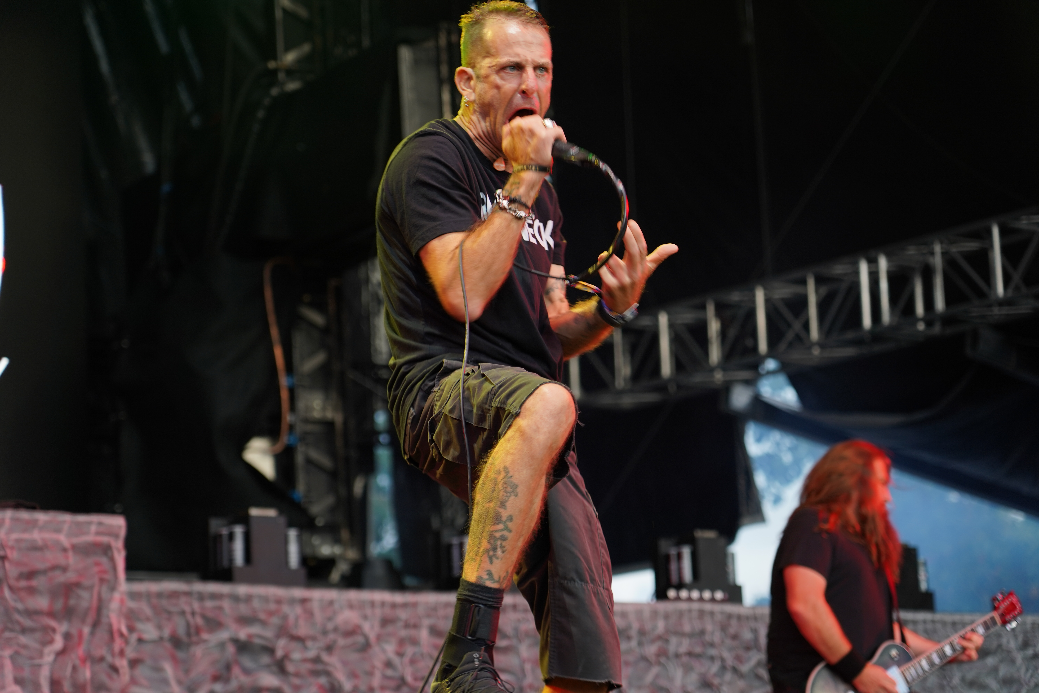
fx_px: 3001
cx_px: 520
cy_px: 346
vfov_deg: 13.2
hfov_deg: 19.6
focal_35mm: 104
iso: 250
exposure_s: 1/125
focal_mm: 104
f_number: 4
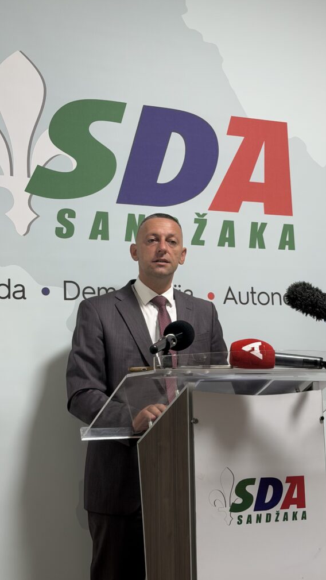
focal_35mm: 53
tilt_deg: +9.1
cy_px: 289
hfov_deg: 22.6
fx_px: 815
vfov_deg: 39.2
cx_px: 183
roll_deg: +1.5
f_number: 1.78
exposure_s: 1/50
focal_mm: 6.76
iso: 125
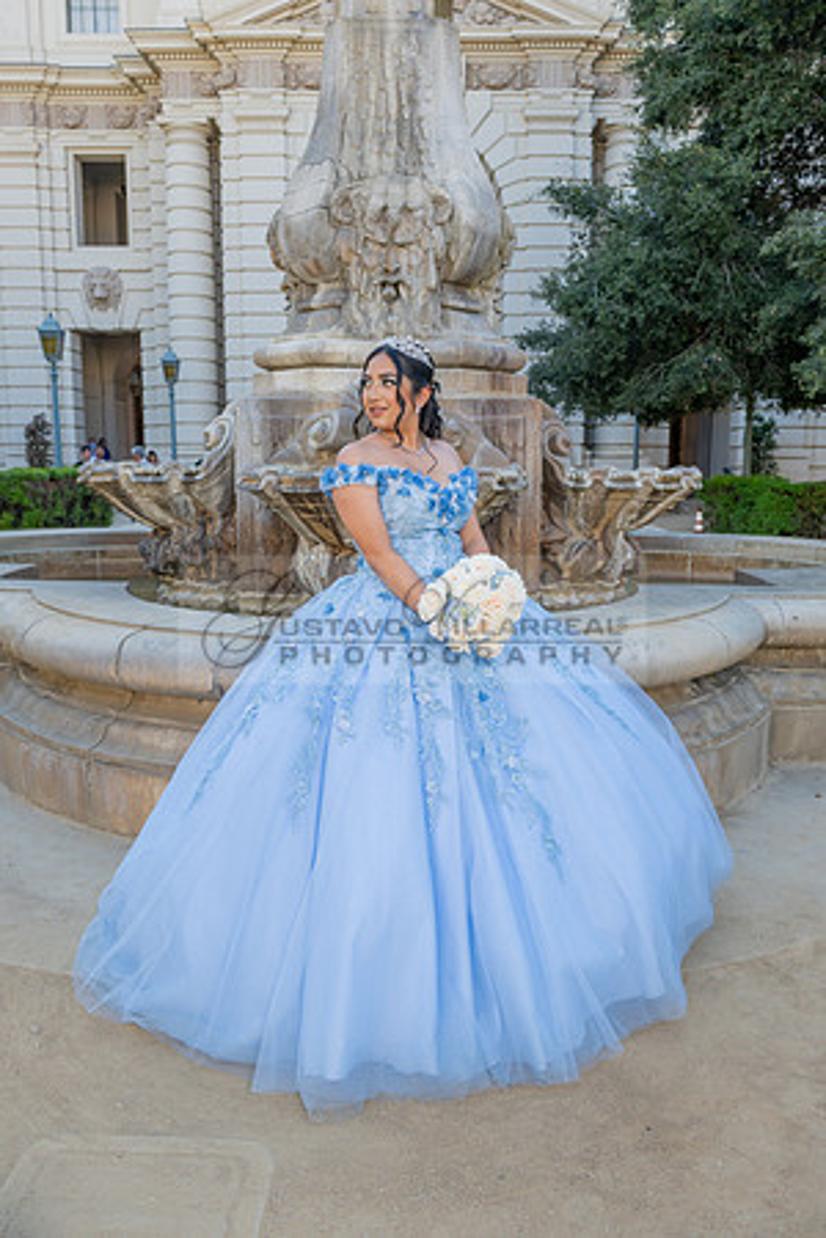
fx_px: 998
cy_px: 619
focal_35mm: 29
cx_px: 413
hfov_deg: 45.0
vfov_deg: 63.7
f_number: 5
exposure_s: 1/200
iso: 200
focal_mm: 29
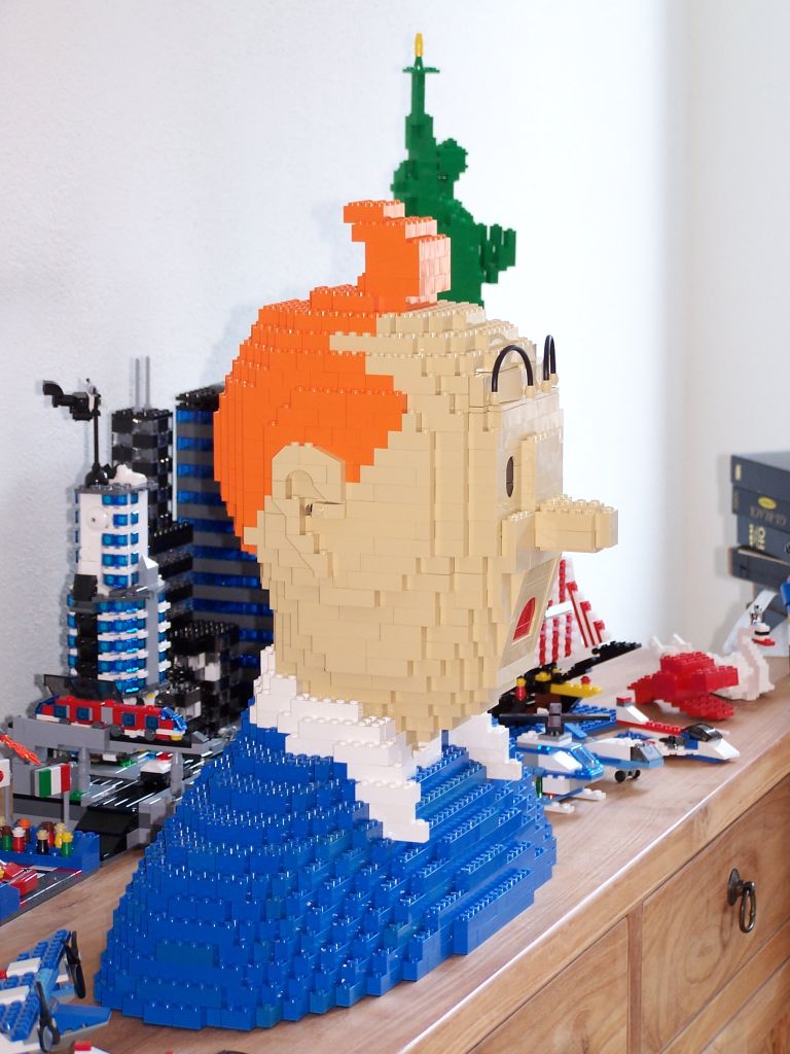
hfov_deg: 14.1
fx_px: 3195
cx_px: 395
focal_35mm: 105
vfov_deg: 18.7
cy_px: 527
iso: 80
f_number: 3.2
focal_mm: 17.5
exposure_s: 1/2
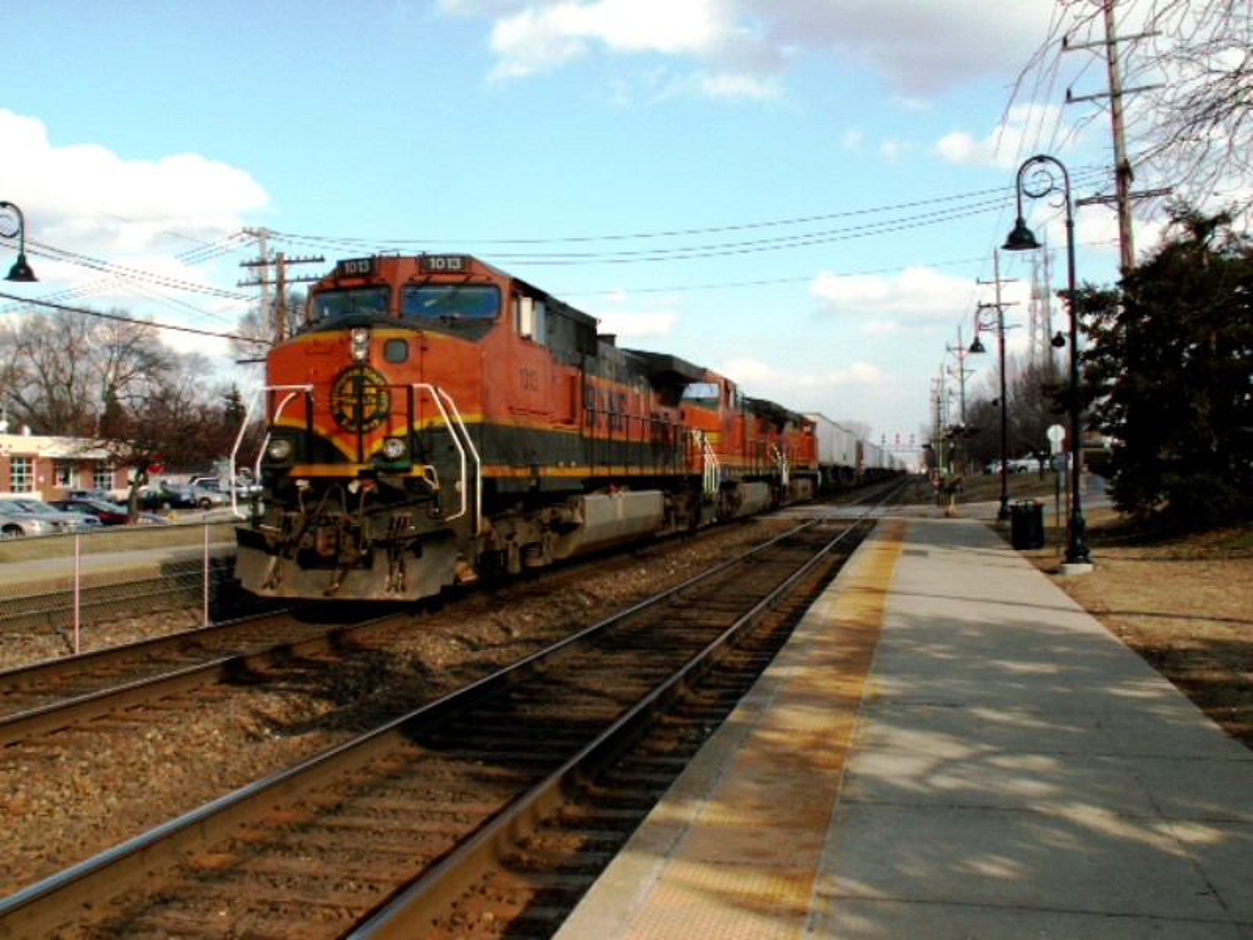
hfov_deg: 47.9
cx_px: 626
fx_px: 1412
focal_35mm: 39
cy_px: 470
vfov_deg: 36.8
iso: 50
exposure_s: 1/250
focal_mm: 6.45
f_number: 4.5
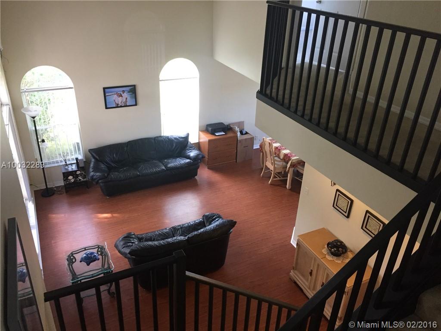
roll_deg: -3.0
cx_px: 220
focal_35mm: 29
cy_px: 166
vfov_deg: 48.2
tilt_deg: -27.5
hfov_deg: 61.7
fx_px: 369
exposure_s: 1/30
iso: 160
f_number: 2.2
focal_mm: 4.15
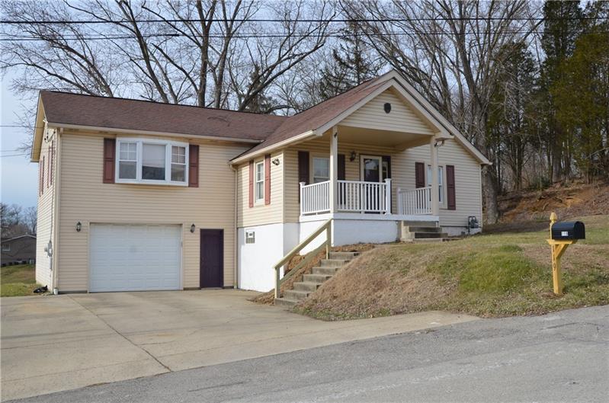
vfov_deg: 36.7
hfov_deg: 53.2
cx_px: 304
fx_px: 608
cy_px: 202
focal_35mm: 36
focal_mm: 24
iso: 250
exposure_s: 1/400
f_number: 10
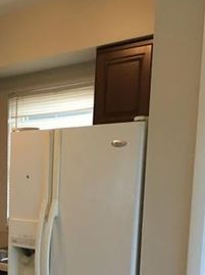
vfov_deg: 25.4
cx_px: -39
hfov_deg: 19.3
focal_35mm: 72
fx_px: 570
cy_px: 289
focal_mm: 4.15
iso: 50
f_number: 2.2
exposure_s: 1/30
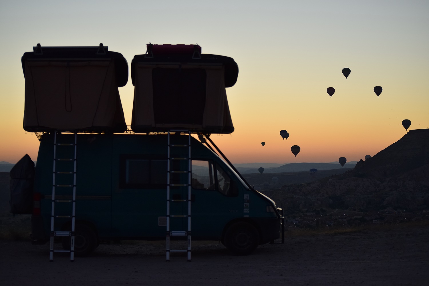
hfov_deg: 24.6
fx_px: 983
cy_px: 143
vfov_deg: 16.6
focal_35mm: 82
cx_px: 214
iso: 800
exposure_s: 1/800
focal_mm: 55
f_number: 4
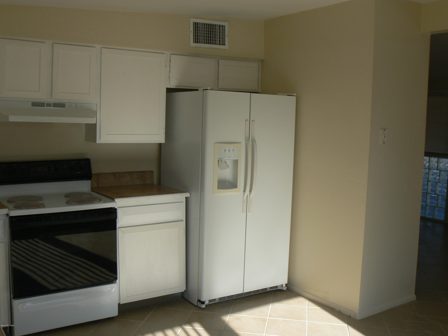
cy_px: 168
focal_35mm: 36
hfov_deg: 51.4
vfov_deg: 39.7
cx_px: 224
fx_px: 466
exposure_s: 1/250
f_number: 5.6
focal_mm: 6
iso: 80
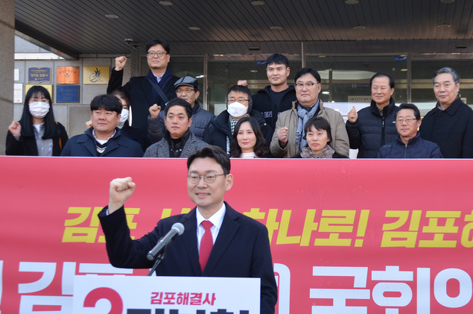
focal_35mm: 68
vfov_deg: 19.9
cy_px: 181
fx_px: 892
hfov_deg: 29.5
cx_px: 314
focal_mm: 30
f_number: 4.5
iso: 100
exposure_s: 1/100
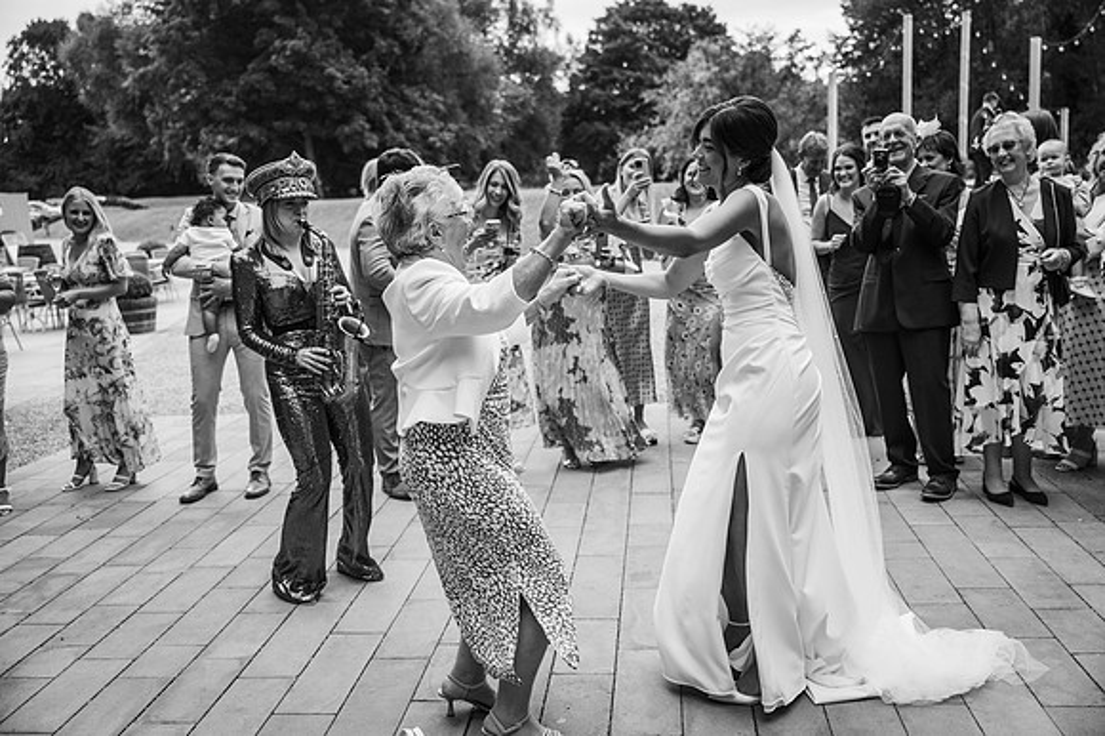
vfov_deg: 38.3
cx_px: 552
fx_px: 1058
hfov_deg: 55.1
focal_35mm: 34
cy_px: 368
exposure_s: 1/500
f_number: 2.8
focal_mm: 34.5
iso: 100
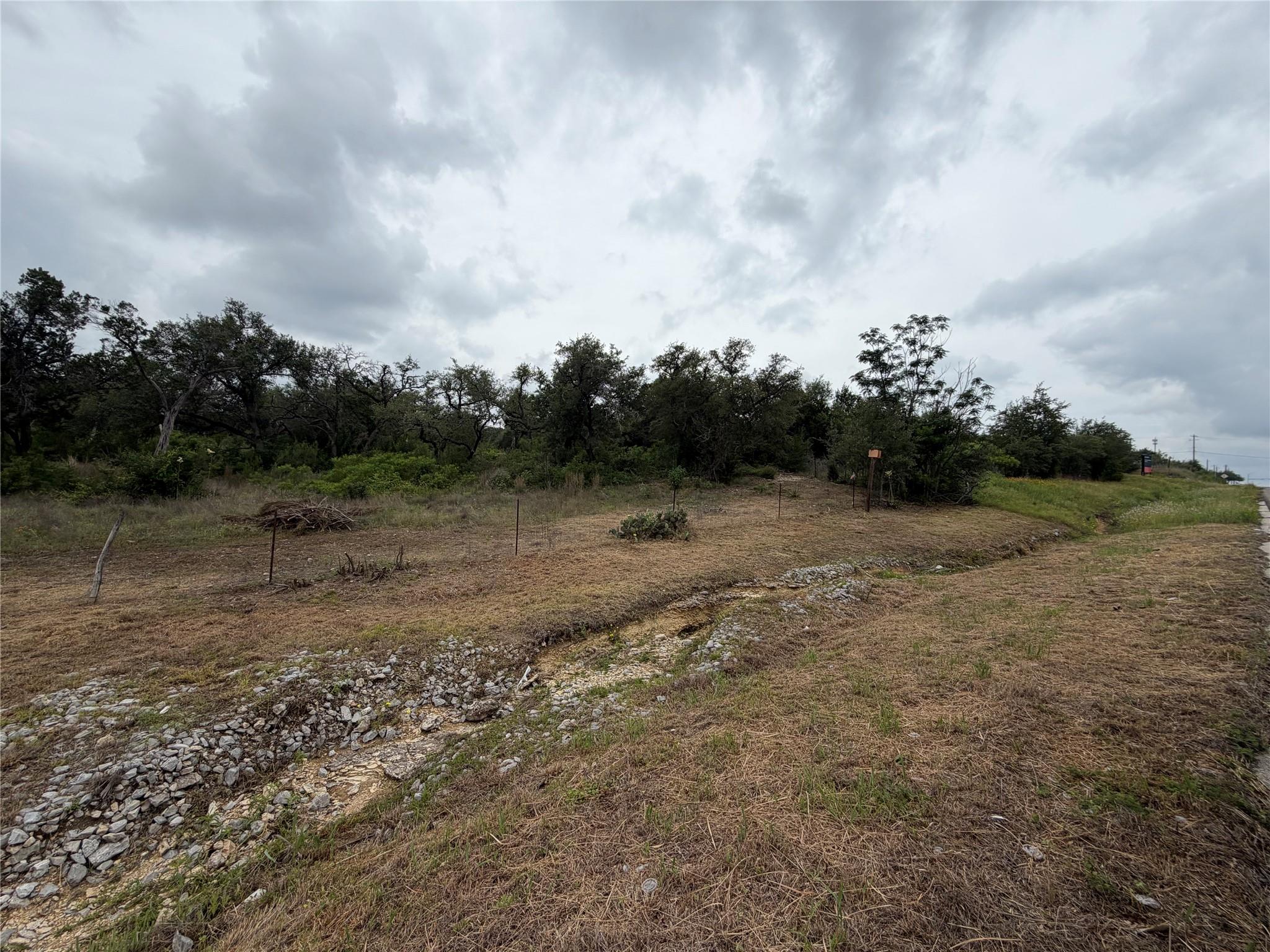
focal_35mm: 14
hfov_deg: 102.1
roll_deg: -4.0
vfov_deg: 85.7
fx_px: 514
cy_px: 476
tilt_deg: +0.8
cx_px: 635
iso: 20
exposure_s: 1/1285
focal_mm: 2.22
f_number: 2.2
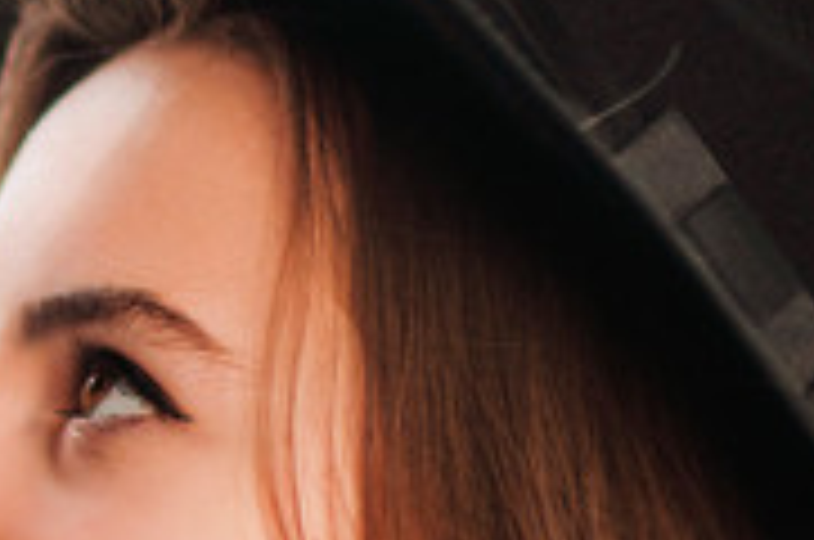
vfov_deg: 3.3
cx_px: -310
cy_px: 418
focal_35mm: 416
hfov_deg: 4.9
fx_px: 9381
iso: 400
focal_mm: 85
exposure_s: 1/800
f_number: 1.8
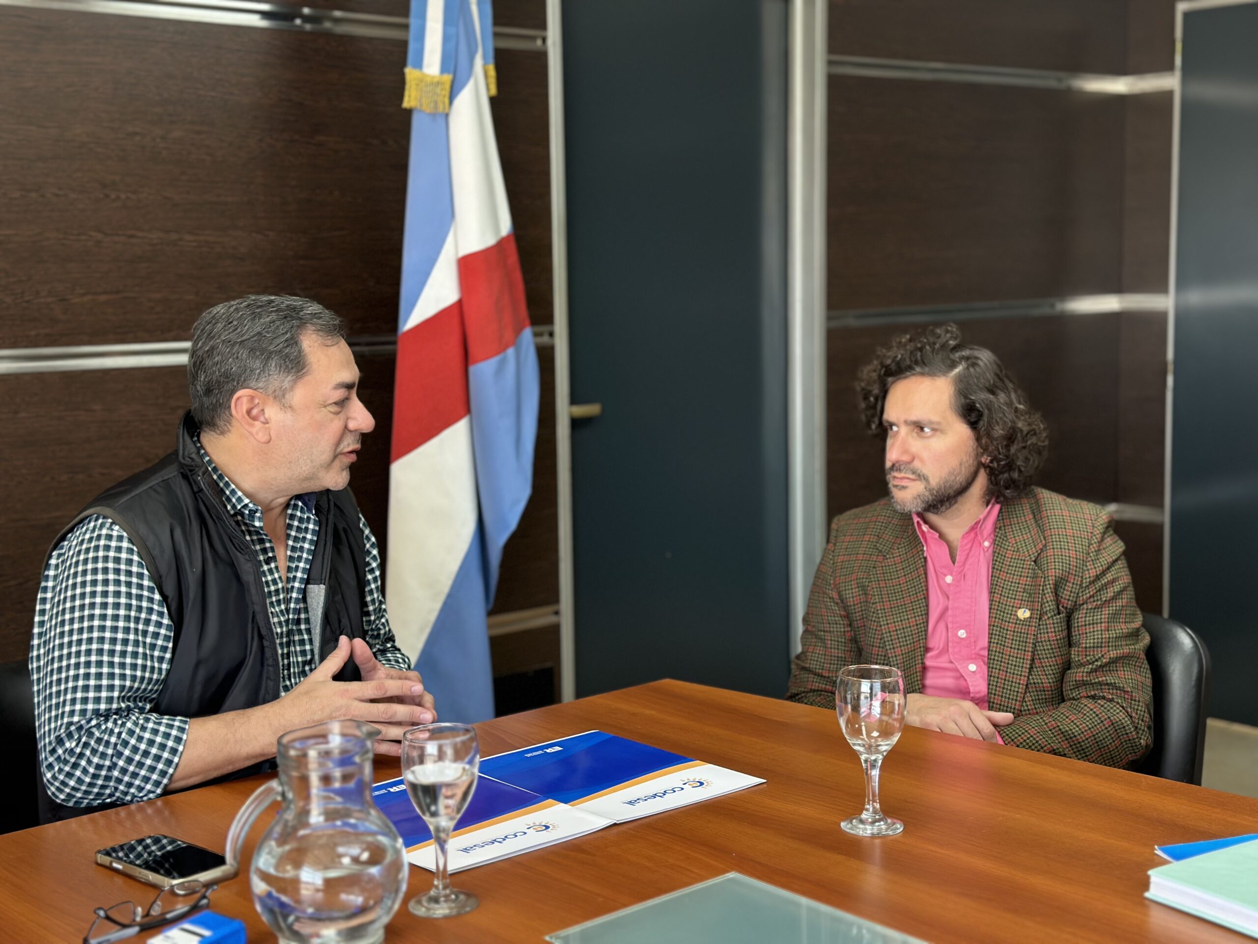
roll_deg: +0.8
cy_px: 472
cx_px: 629
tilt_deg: -7.5
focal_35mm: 48
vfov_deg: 30.3
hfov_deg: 39.7
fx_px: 1744
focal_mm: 6.86
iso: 125
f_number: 1.78
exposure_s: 1/121
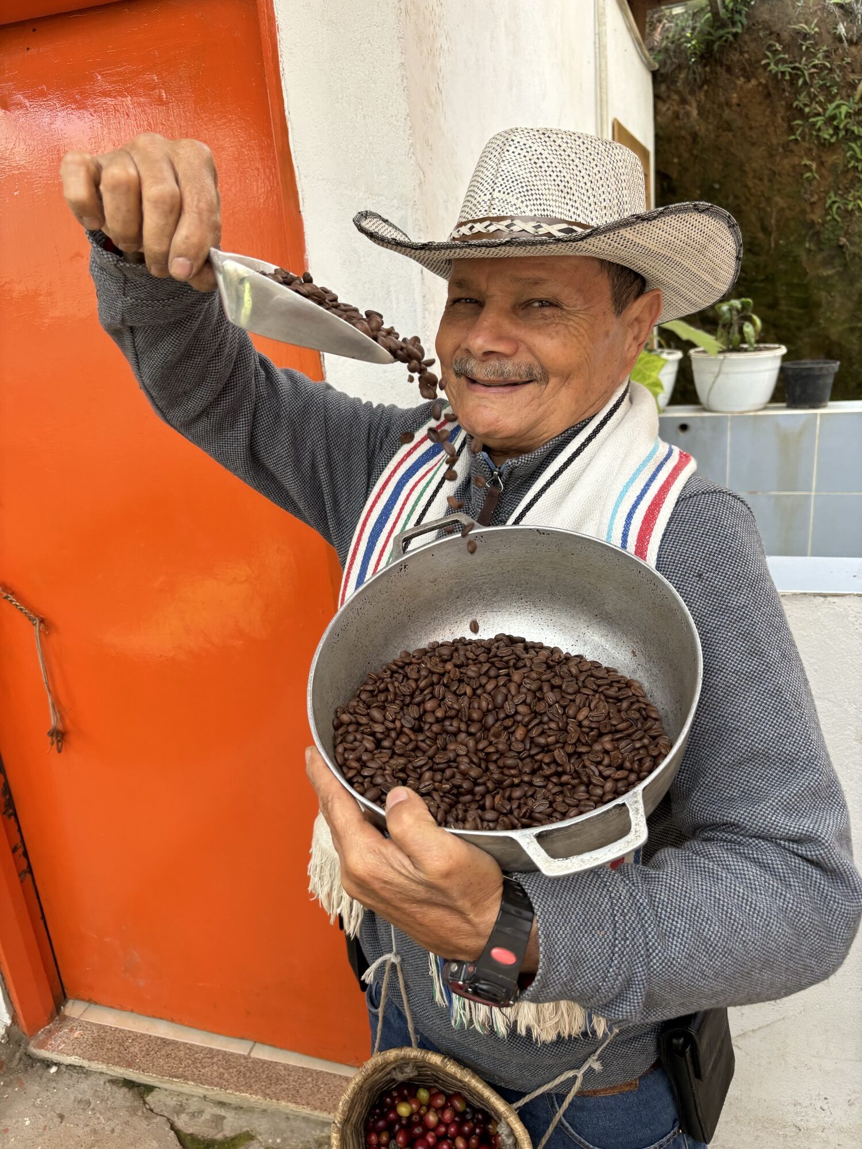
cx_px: 431
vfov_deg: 67.3
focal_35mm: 26
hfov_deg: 53.1
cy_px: 574
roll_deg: +3.5
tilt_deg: -19.9
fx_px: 863
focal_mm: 5.96
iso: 40
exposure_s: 1/179
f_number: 1.6
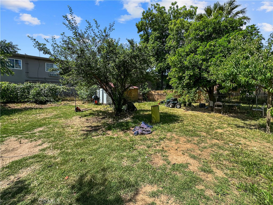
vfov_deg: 85.7
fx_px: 110
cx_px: 136
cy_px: 102
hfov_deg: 102.1
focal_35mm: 14
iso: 40
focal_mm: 2.22
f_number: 2.2
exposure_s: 1/710
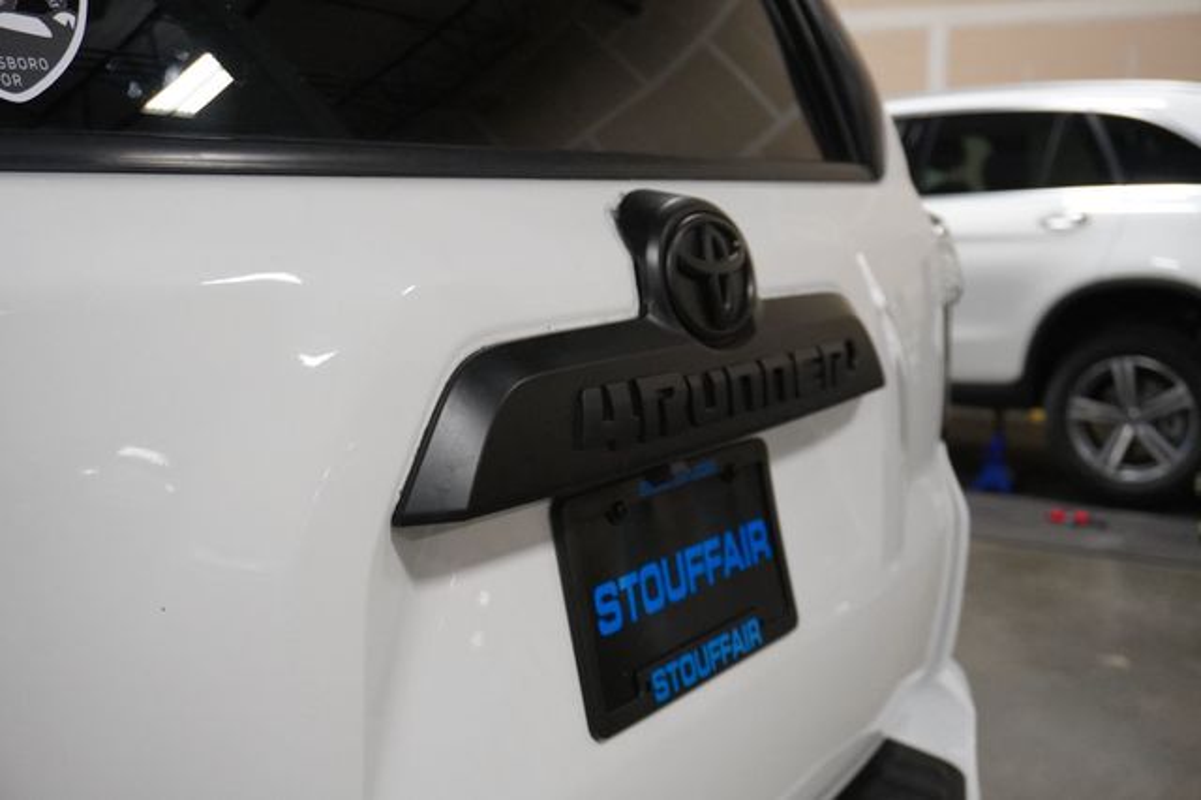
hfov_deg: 45.0
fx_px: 1450
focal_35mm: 44
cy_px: 400
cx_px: 600
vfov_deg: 30.8
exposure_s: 1/160
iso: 3200
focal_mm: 29
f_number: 4.5
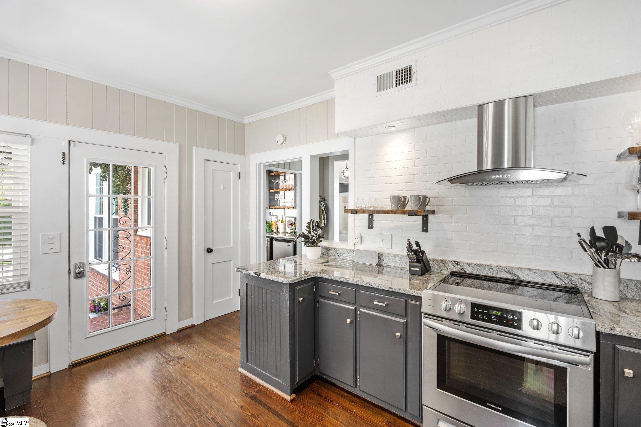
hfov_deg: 96.7
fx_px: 285
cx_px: 320
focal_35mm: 16
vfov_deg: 73.7
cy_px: 214
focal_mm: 16
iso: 250
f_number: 8
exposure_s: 1/3
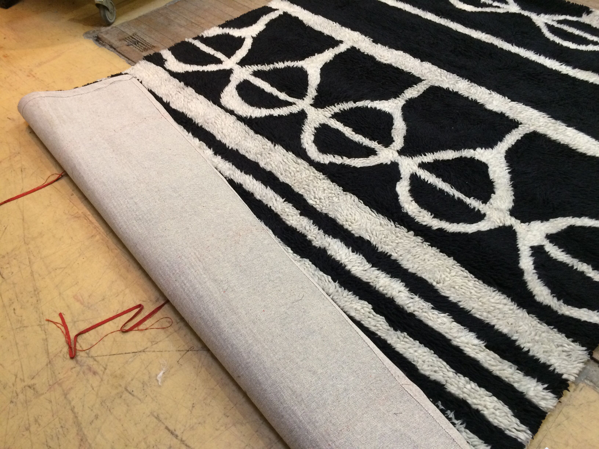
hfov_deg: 61.7
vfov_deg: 48.2
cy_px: 224
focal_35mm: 29
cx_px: 300
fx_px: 502
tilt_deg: -48.6
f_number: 2.2
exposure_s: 1/33
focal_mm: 4.15
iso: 200
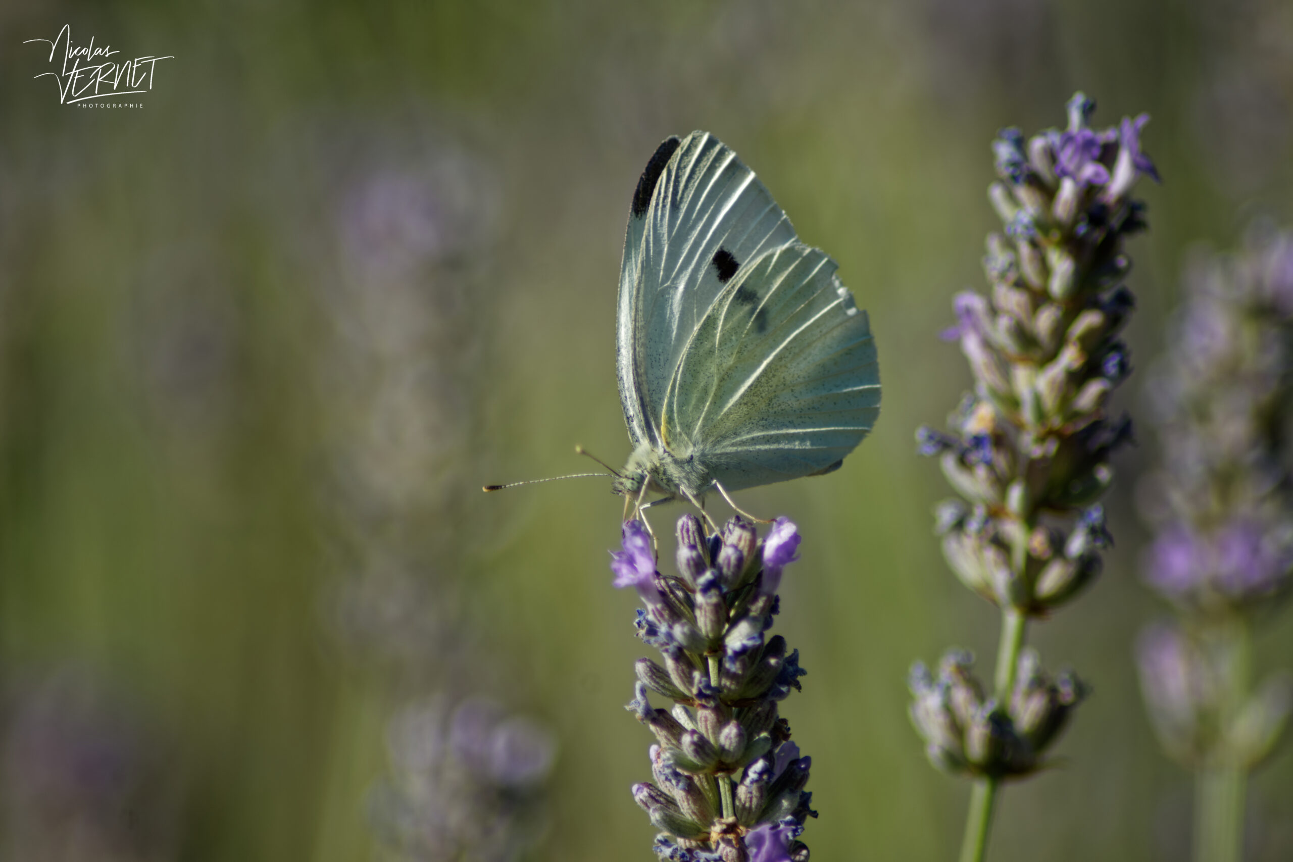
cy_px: 431
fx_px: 16162
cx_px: 646
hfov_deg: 4.6
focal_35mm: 450
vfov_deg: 3.1
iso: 100
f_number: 5.6
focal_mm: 300
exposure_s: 1/640
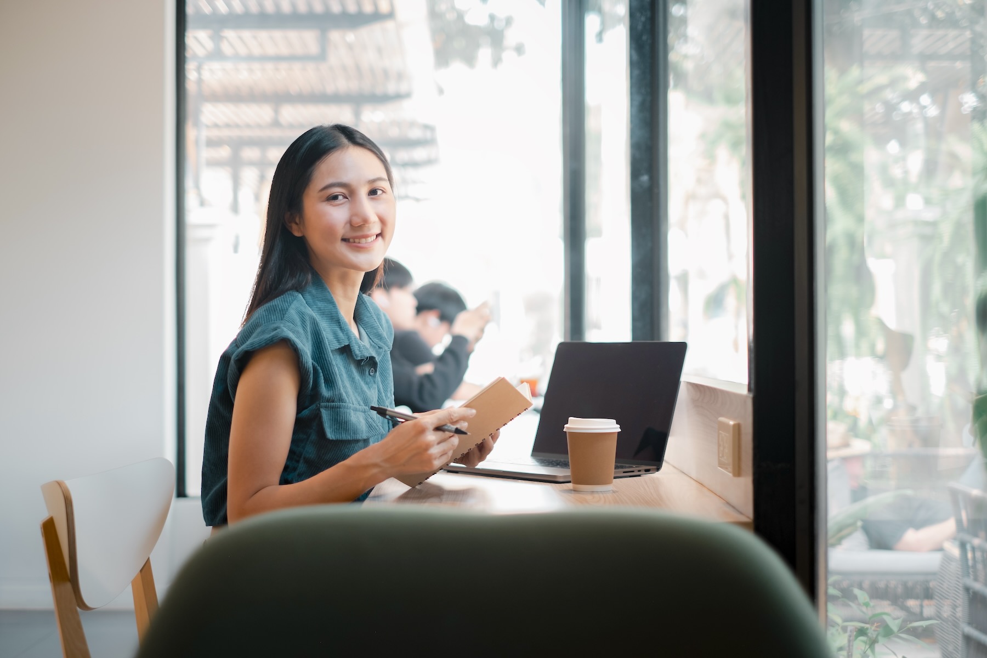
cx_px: 494
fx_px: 1453
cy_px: 329
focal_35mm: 53
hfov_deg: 37.5
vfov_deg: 25.5
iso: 200
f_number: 1.4
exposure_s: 1/80
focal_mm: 35
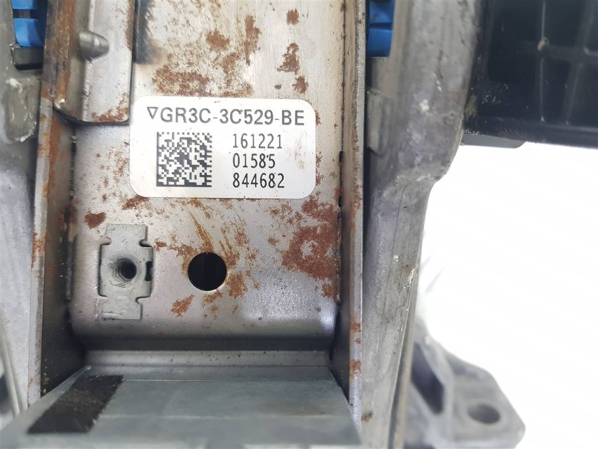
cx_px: 299
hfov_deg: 67.3
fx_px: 449
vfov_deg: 53.1
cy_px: 224
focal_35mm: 26
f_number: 1.7
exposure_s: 1/50
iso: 200
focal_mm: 4.2
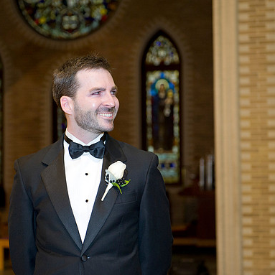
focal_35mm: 90
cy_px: 138
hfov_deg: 19.3
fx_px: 809
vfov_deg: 19.3
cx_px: 121
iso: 1250
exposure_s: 1/60
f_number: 3.5
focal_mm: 70
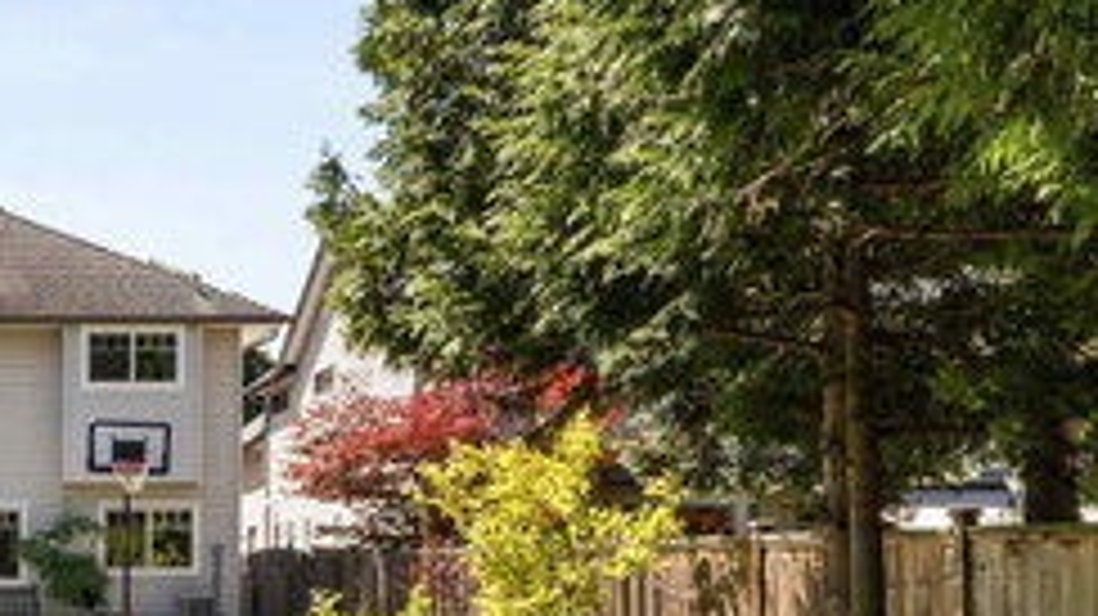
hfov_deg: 34.0
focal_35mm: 55
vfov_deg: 21.8
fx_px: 1601
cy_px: 243
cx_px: -36
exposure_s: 1/100
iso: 100
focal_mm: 16
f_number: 8
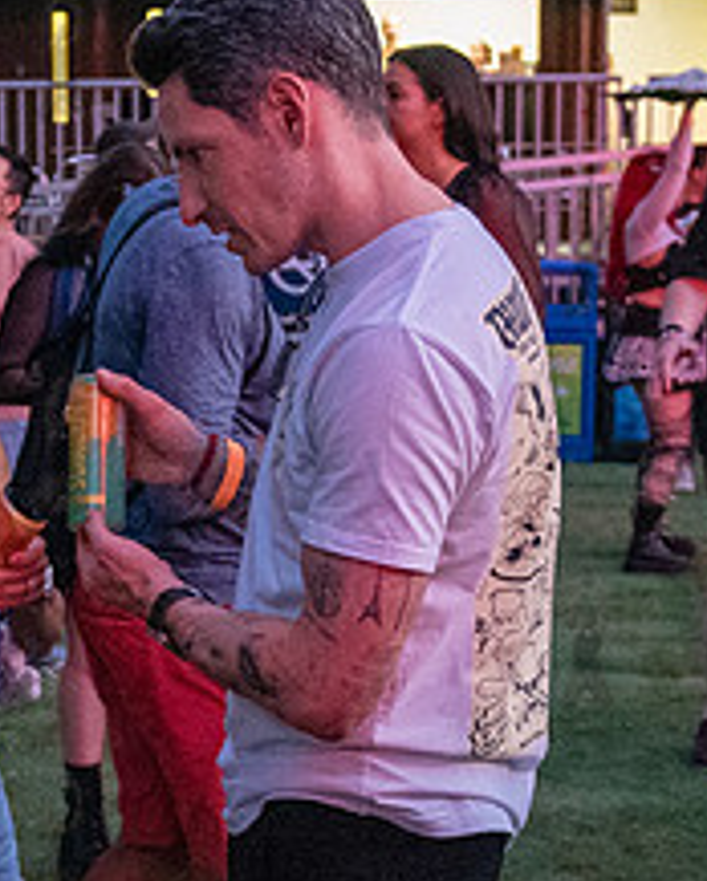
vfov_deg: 19.7
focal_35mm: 97
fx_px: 2534
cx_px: 81
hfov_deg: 15.7
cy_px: 517
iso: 5000
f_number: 3.2
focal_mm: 27
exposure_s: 1/160
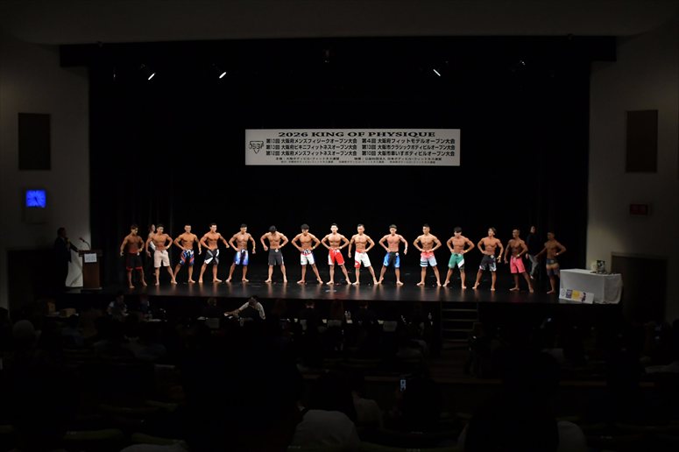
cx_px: 340
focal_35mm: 42
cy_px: 226
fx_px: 792
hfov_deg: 46.4
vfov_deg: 31.9
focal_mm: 28
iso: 3200
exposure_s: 1/400
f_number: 5.6
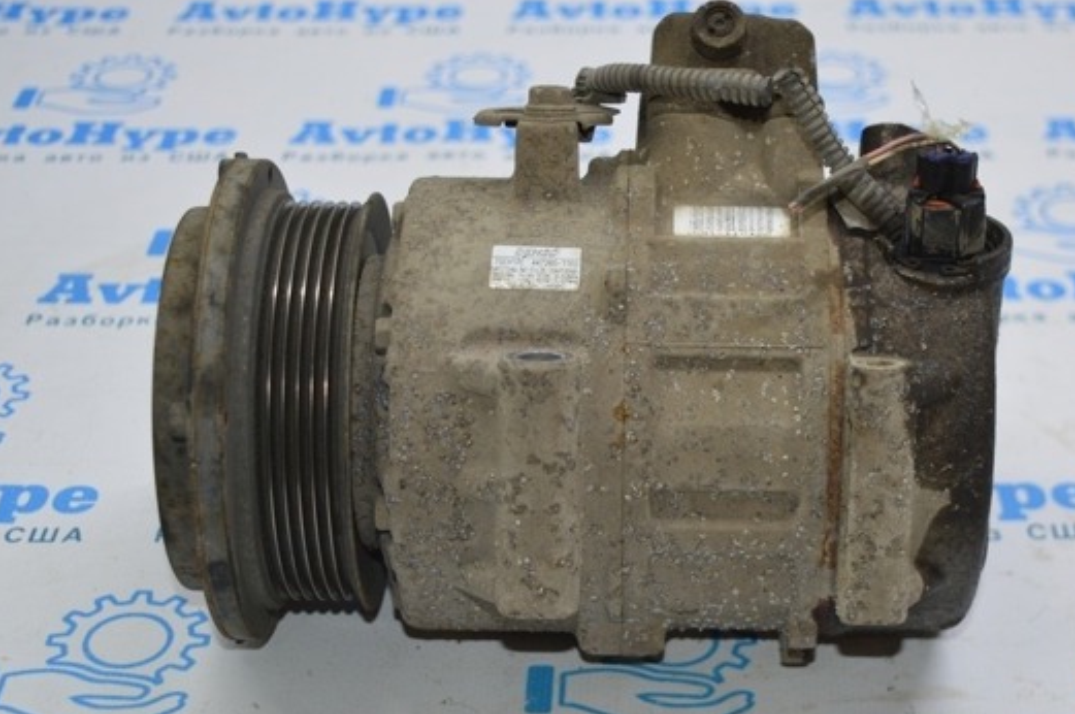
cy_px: 428
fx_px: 2088
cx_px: 640
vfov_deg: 19.4
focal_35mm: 70
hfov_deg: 28.8
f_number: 4.8
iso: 450
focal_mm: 38
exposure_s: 1/60
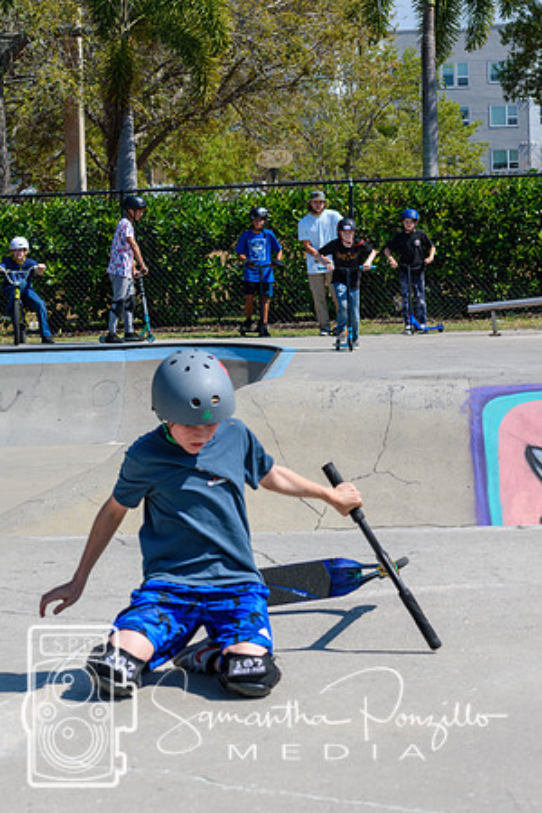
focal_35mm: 117
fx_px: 2642
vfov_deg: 17.5
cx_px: 271
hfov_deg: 11.7
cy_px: 406
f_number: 7.1
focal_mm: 78
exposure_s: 1/800
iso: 200
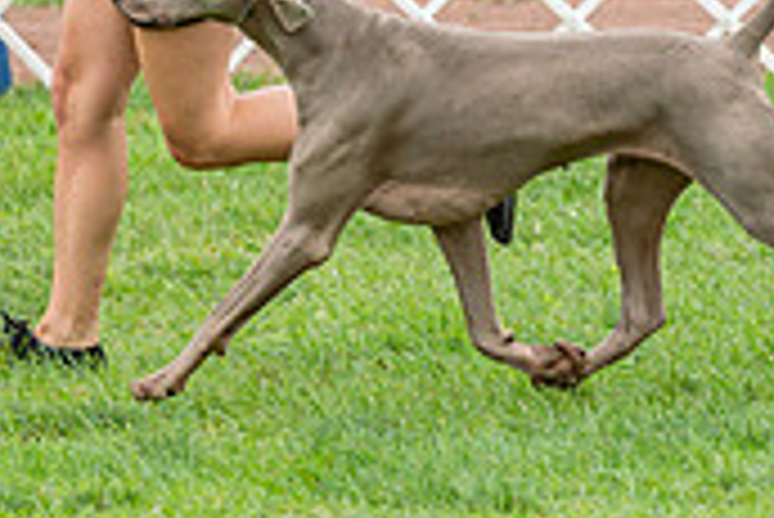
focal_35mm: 492
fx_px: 10587
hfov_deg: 4.2
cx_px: 198
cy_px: -110
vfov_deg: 2.8
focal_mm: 146
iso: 640
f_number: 4
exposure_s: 1/1250
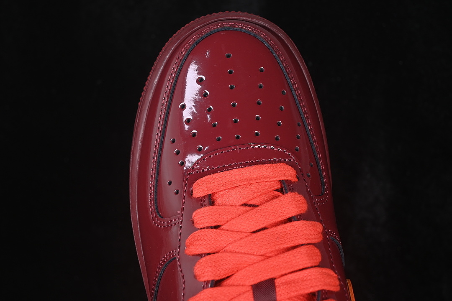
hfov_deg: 27.0
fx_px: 942
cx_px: 226
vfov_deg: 18.2
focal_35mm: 75
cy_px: 150
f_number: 6.3
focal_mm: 50
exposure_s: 1/60
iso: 160
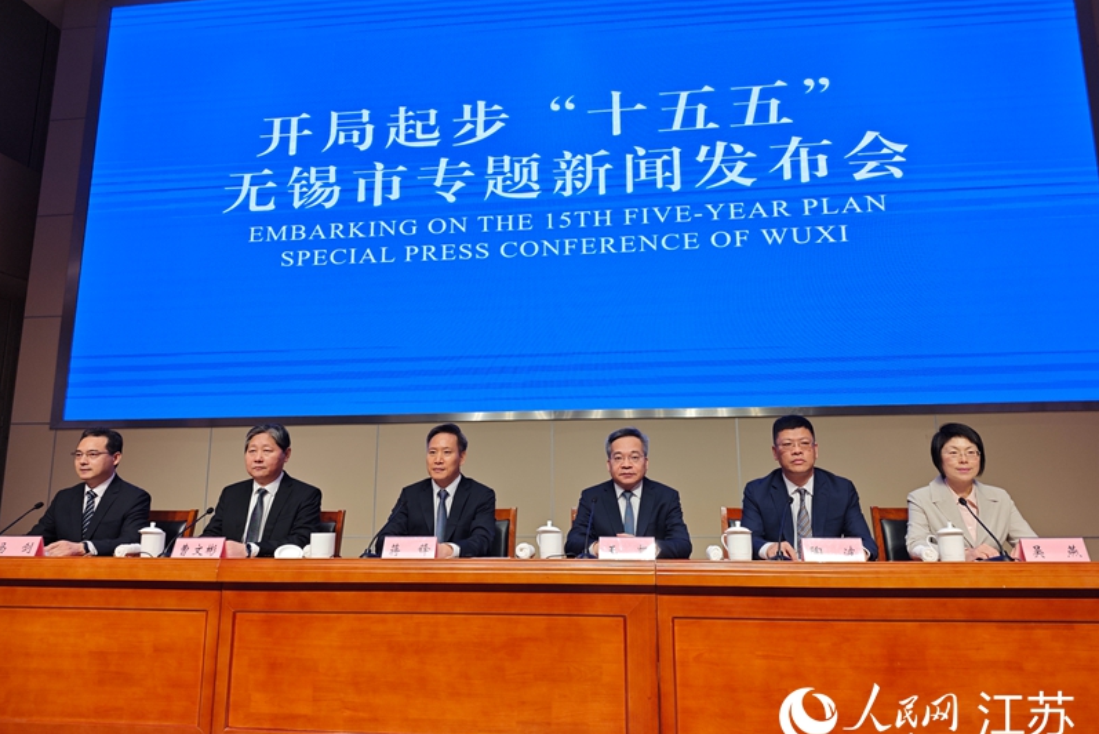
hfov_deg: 73.7
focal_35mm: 24
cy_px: 368
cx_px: 550
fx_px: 733
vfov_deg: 53.2
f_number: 1.6
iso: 50
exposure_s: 1/160
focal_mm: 6.55
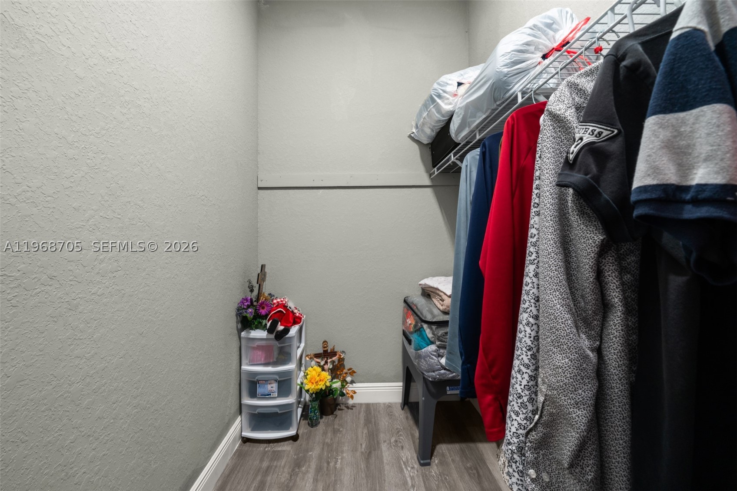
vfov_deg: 90.0
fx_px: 246
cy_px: 246
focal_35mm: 12
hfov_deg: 112.6
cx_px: 368
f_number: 11
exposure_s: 1.3
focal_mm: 12
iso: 400
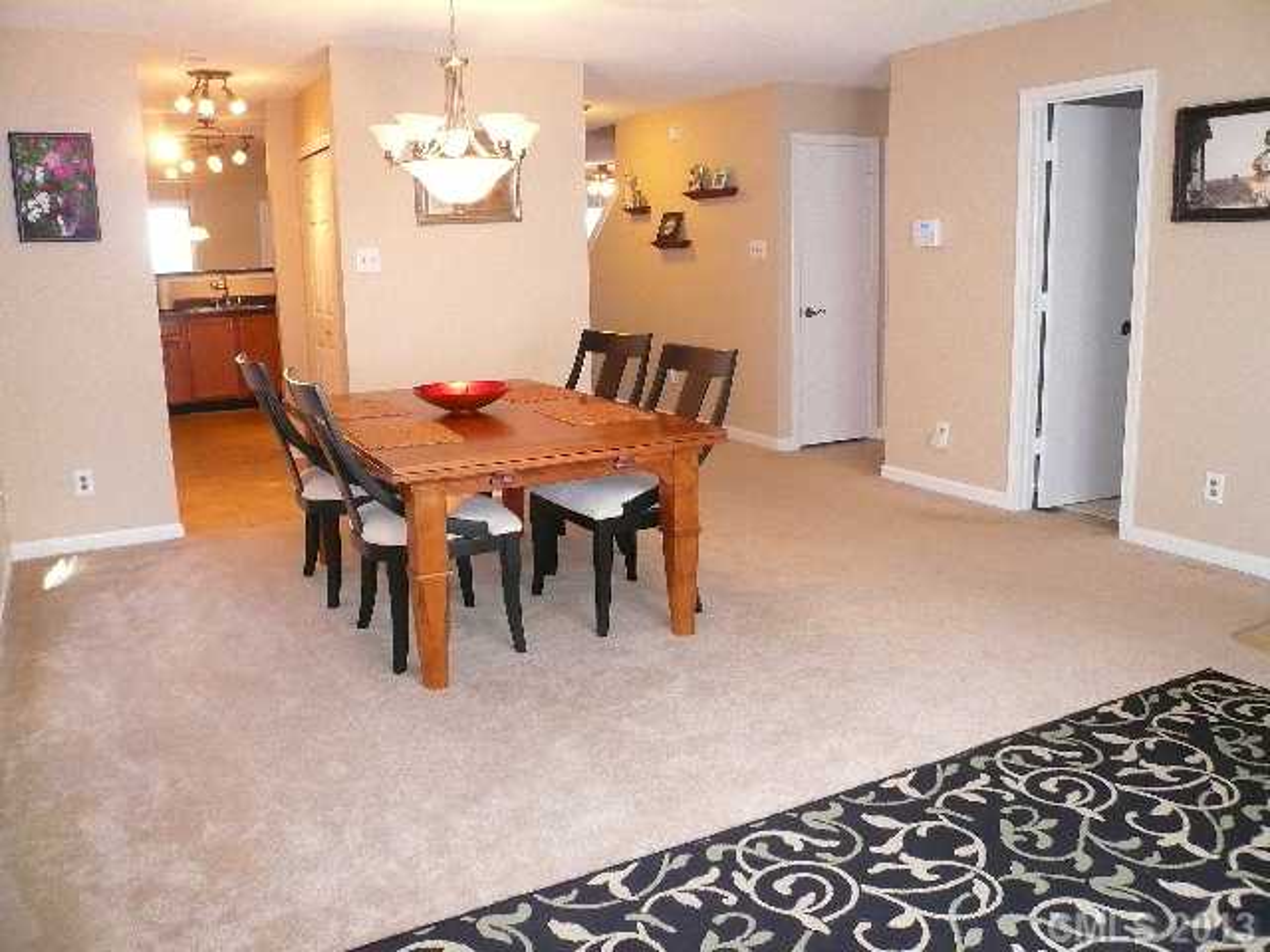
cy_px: 476
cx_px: 635
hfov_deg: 63.4
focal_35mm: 28
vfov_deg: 49.7
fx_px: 1027
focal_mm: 4.6
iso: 320
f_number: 2.8
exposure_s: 1/30
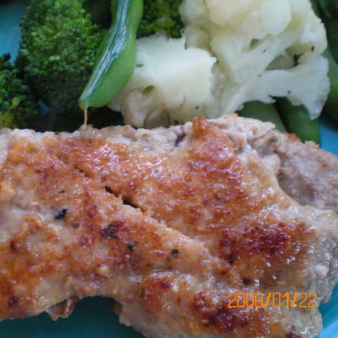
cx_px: 133
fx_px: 497
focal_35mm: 45
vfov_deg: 37.6
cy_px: 169
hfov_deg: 37.4
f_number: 3.1
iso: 400
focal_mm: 6.3
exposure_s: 1/13
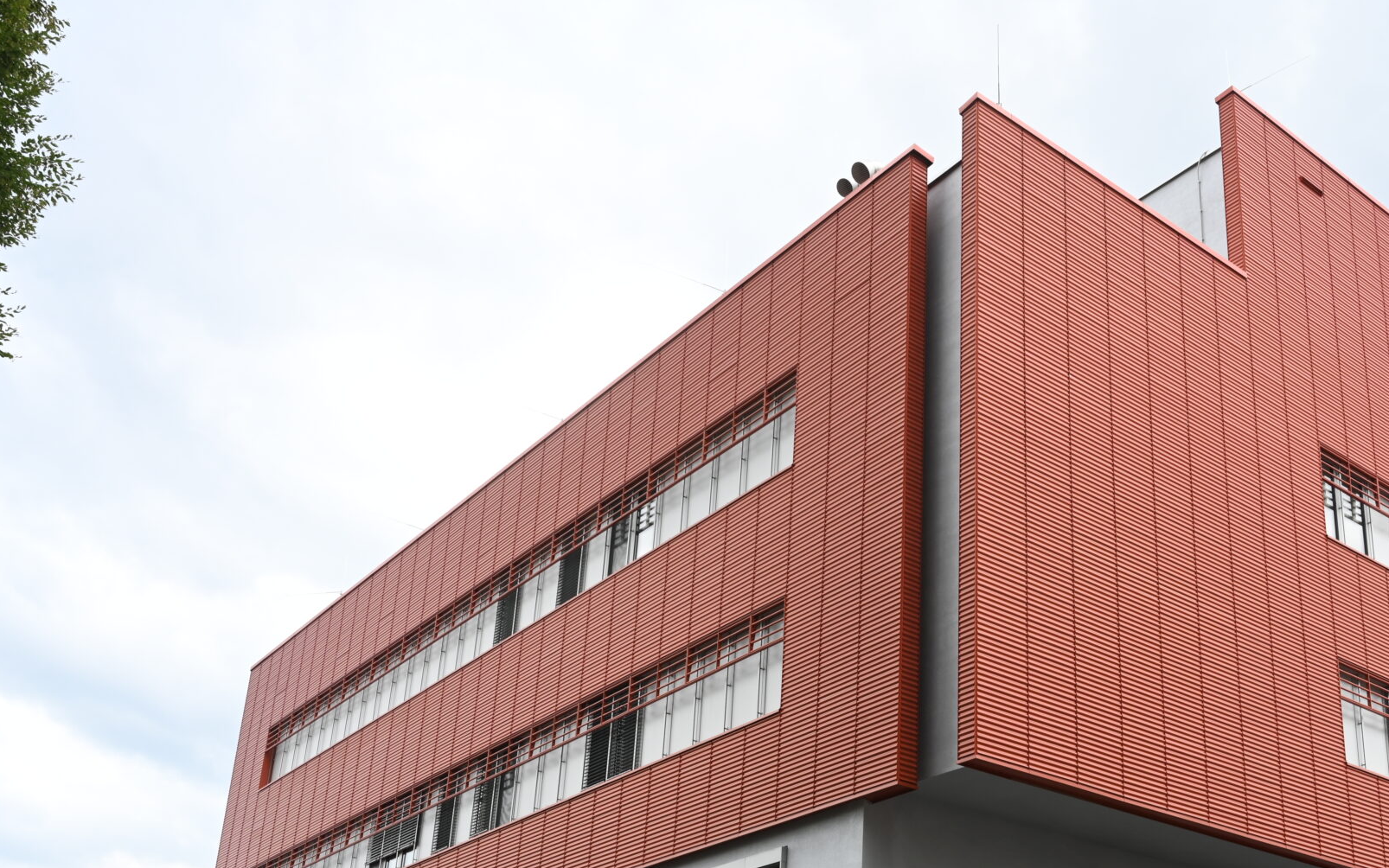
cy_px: 702
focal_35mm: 39
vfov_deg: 31.9
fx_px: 1476
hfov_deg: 49.3
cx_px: 951
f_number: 6.3
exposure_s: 1/160
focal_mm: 24
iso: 200
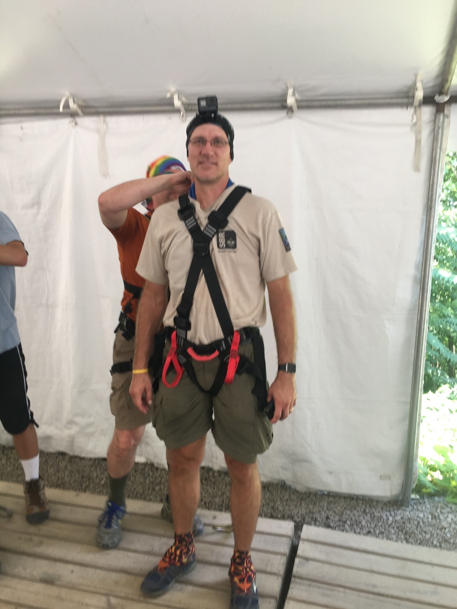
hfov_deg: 48.2
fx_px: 510
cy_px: 304
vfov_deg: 61.6
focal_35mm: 29
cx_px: 228
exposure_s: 1/30
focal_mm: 4.15
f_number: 2.2
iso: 25
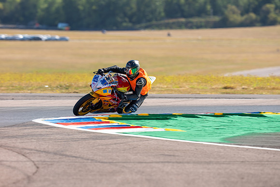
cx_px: 150
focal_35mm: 429
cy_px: 87
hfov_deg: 4.8
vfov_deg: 3.2
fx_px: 3337
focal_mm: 400
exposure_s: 1/400
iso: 100
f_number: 5.6
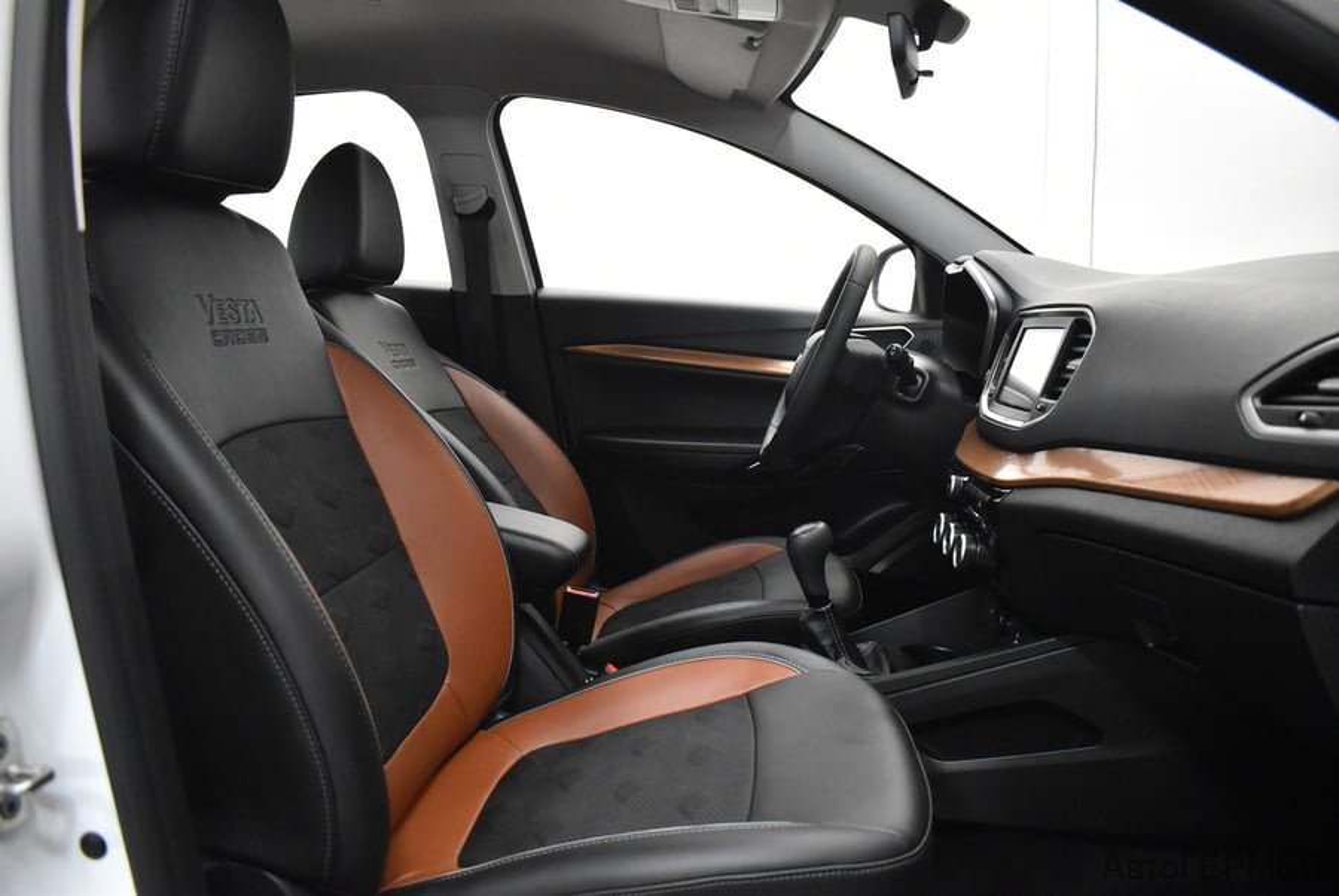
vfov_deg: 48.0
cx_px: 670
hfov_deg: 67.3
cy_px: 448
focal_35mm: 27
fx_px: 1005
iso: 3600
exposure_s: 1/80
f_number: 3.5
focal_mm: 18
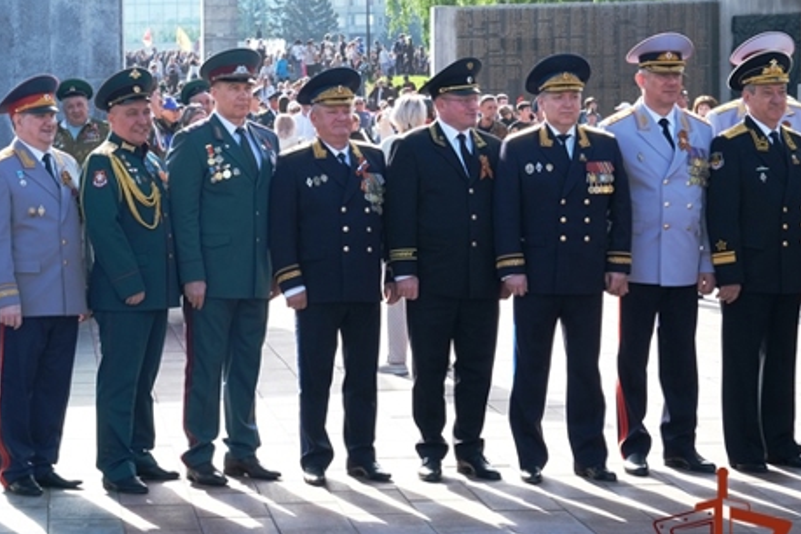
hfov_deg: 25.0
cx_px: 176
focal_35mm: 80
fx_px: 1780
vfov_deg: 17.1
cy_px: 237
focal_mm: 32.5
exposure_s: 1/150
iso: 160
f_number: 5.6
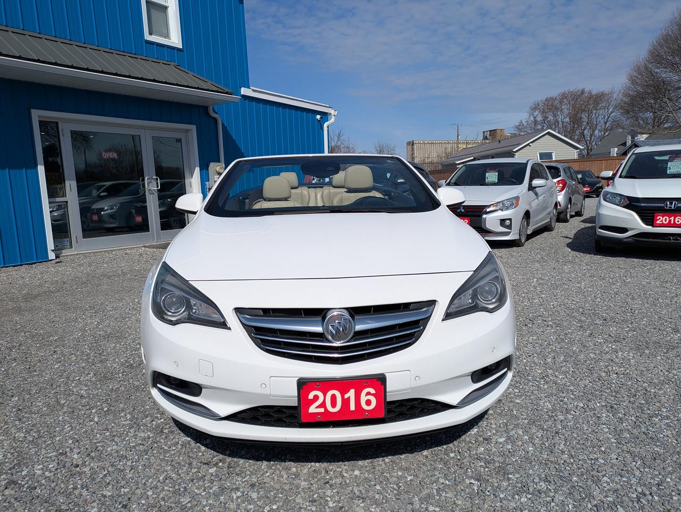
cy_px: 256
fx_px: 492
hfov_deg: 69.4
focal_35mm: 25
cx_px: 340
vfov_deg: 54.9
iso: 58
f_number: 1.89
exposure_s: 1/5076
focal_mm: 5.43
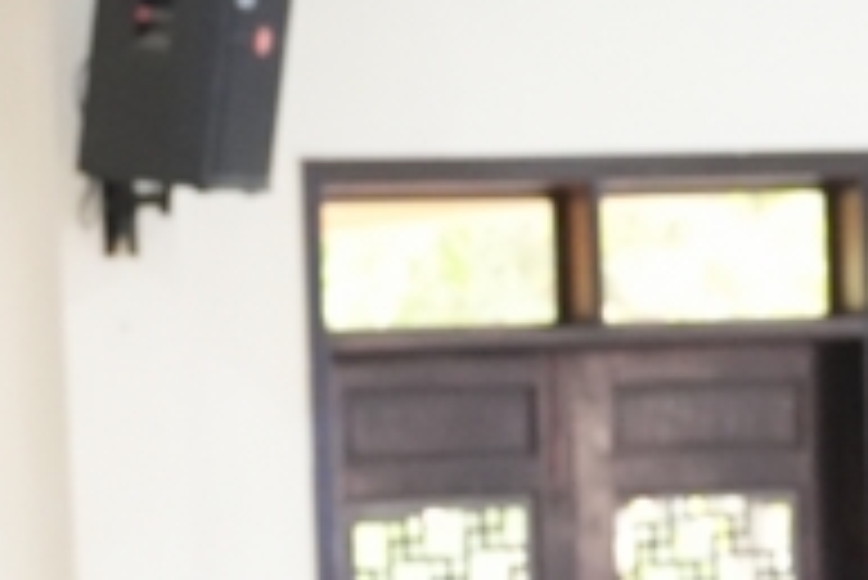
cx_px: -79
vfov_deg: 5.0
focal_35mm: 268
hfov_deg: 7.6
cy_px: 1223
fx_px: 6466
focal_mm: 53
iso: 6400
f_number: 2.8
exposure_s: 1/160
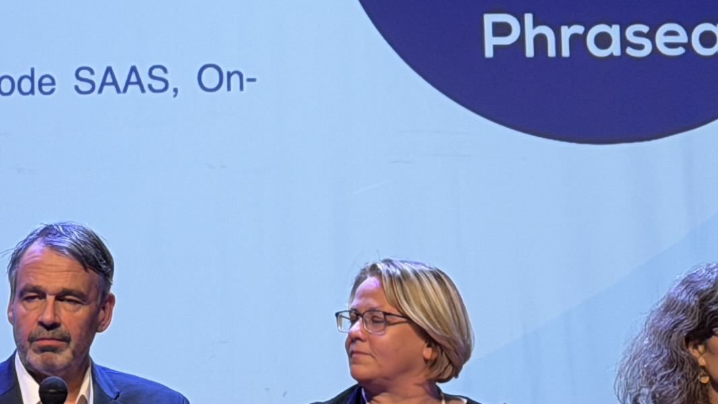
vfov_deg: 6.1
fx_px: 3770
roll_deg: +1.0
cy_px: 218
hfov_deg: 10.7
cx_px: -119
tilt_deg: +4.2
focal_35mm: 198
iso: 64
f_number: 1.78
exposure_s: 1/50
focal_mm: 6.76
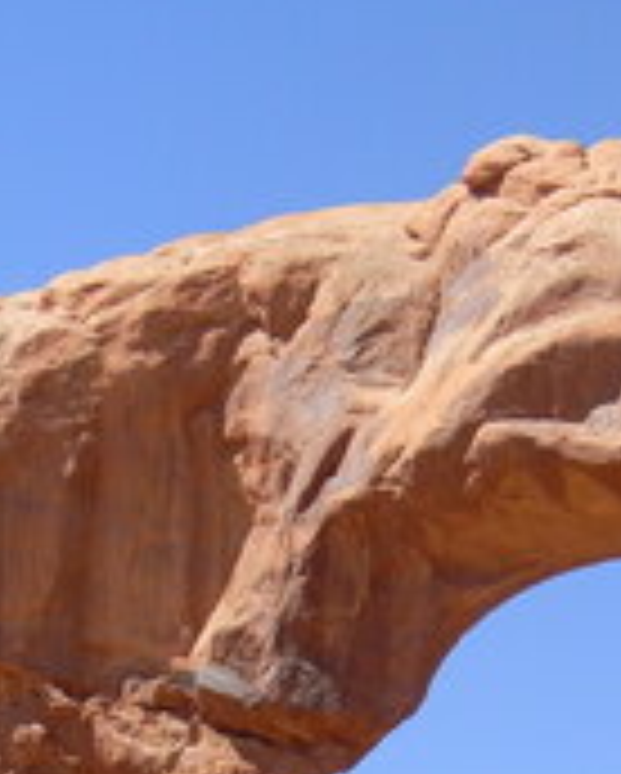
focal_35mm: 121
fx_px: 2775
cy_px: 999
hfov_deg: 12.6
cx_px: 585
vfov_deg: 15.2
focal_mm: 7.3
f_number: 7.6
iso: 80
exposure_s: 1/204
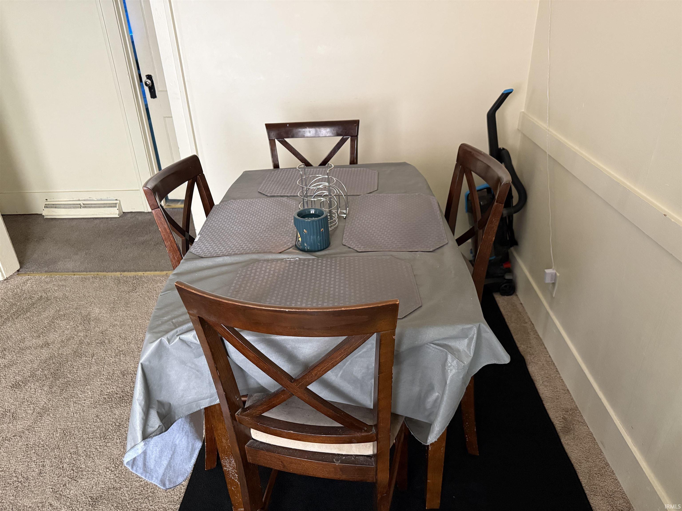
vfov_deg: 56.8
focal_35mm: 24
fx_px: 473
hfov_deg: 71.6
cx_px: 341
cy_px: 256
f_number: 1.78
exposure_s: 1/60
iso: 640
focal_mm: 6.76
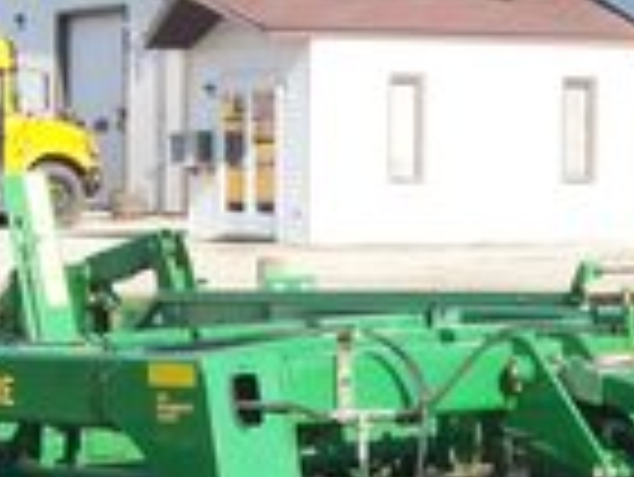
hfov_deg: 11.3
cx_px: 409
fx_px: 3190
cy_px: 410
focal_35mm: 174
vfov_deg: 8.5
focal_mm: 7.6
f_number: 5.4
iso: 80
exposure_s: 1/271
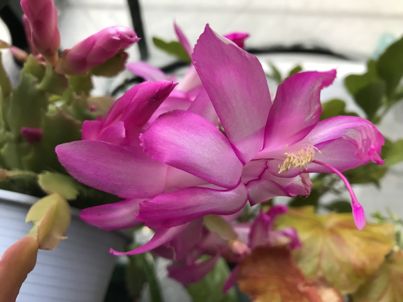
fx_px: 326
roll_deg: -6.6
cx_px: 202
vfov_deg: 49.7
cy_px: 151
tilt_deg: +24.1
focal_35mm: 28
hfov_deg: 63.4
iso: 25
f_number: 1.8
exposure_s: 1/40
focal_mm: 3.99
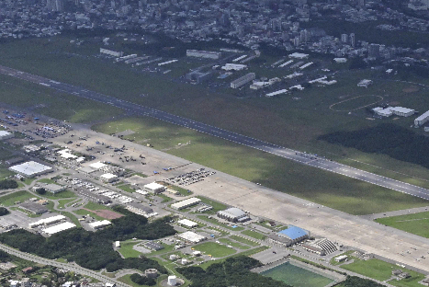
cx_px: 371
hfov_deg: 17.6
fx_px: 1371
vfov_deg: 11.7
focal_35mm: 115
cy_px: 347
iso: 2000
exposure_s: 1/1000
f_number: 22
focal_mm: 42
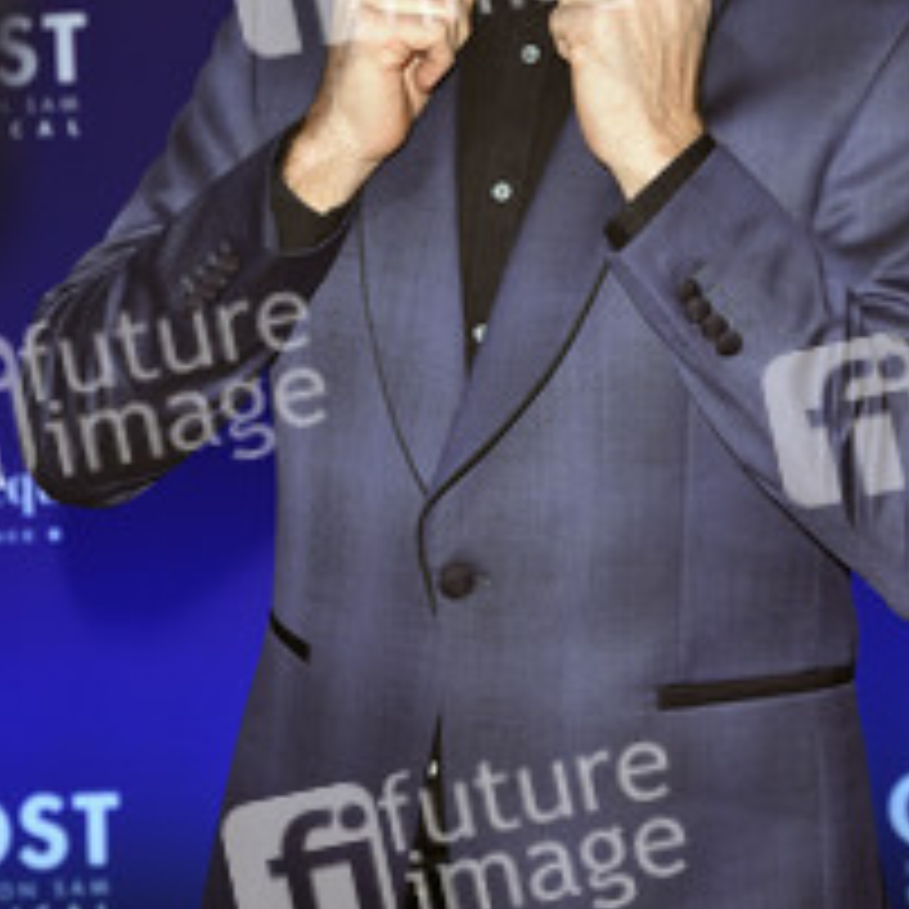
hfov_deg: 14.8
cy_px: 176
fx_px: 3506
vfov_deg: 14.7
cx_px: 585
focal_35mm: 118
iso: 500
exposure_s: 1/160
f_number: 6.3
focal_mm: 70
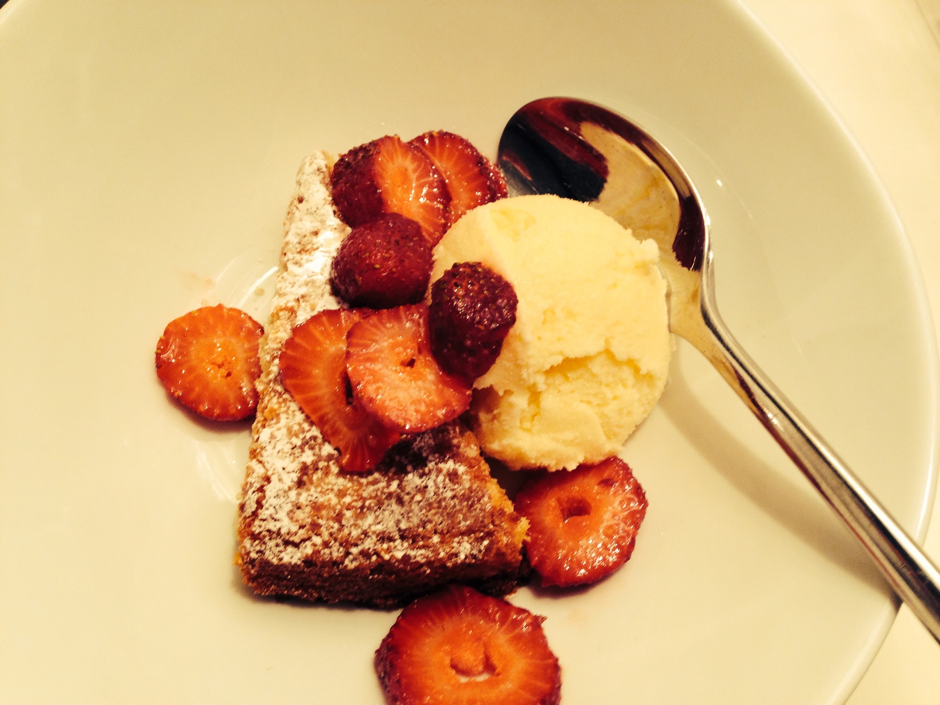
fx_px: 896
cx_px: 470
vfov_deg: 42.9
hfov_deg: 55.4
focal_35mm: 33
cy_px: 352
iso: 100
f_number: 2.4
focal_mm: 4.12
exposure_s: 1/20
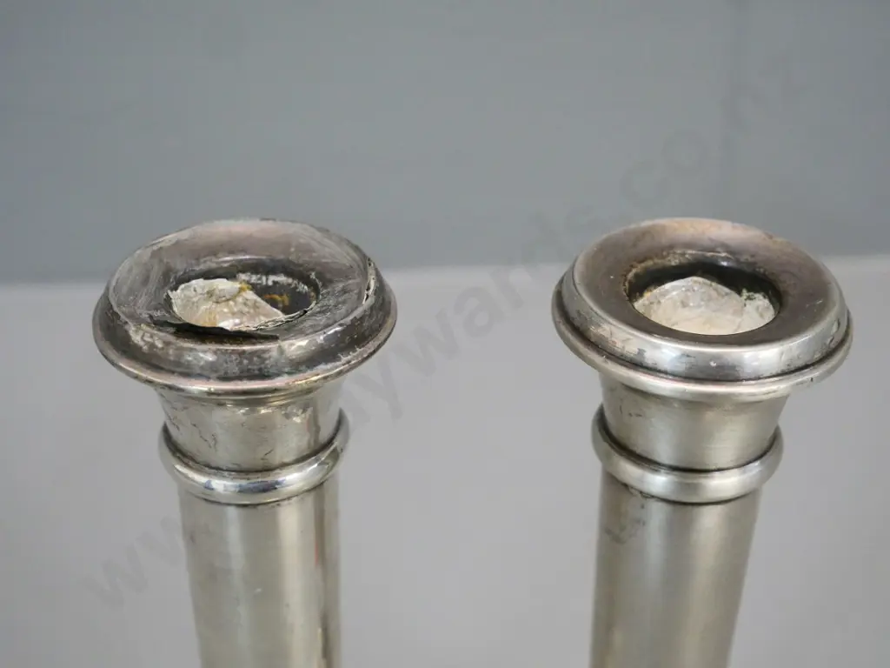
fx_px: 1543
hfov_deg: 32.2
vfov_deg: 24.4
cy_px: 334
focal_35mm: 60
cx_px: 445
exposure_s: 1/80
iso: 3200
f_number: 5.6
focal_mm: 30
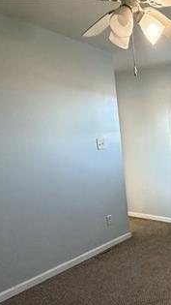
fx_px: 250
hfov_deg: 32.4
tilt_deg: -21.1
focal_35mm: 31
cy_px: 229
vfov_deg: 59.2
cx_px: 196
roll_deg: -0.3
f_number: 2.2
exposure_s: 1/60
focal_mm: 2.22
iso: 500
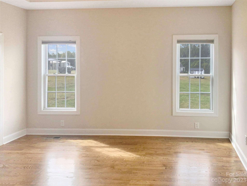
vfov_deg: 48.2
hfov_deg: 61.7
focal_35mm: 29
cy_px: 93
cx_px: 124
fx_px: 207
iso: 32
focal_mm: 3
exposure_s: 1/120
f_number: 1.8
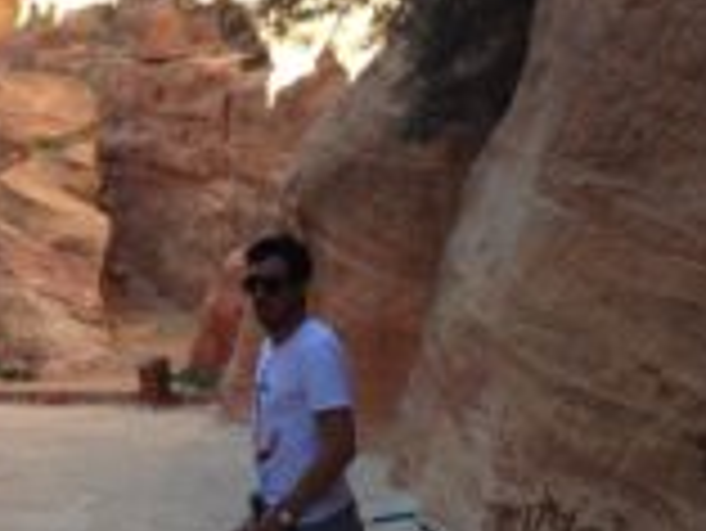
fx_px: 1715
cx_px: 121
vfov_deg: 17.6
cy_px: 216
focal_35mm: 84
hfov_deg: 22.9
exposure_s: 1/150
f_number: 2.4
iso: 50
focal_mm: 4.12
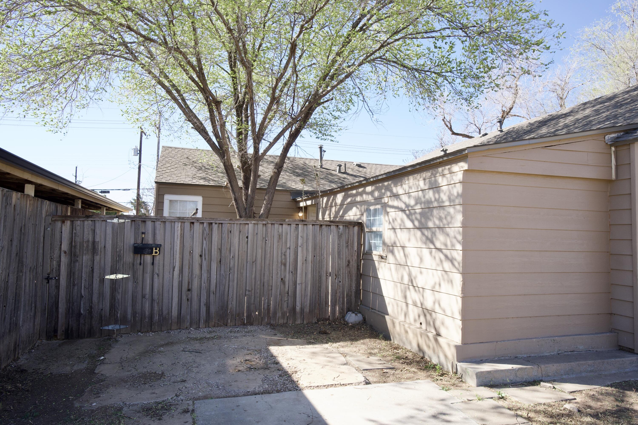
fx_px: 409
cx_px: 319
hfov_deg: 75.9
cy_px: 212
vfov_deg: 54.9
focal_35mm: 23
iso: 250
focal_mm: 15.4
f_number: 7.1
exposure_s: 1/200
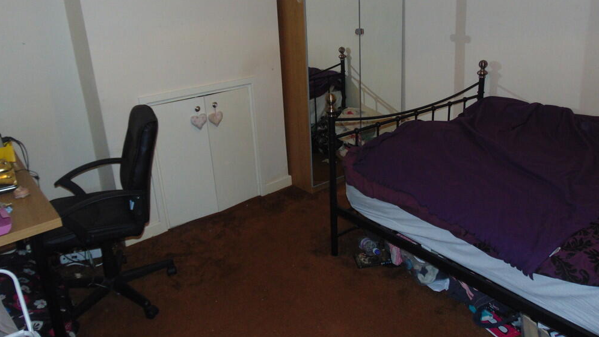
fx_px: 445
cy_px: 132
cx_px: 296
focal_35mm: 28
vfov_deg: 41.3
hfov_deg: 67.9
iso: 200
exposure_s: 1/30
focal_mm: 4.5
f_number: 3
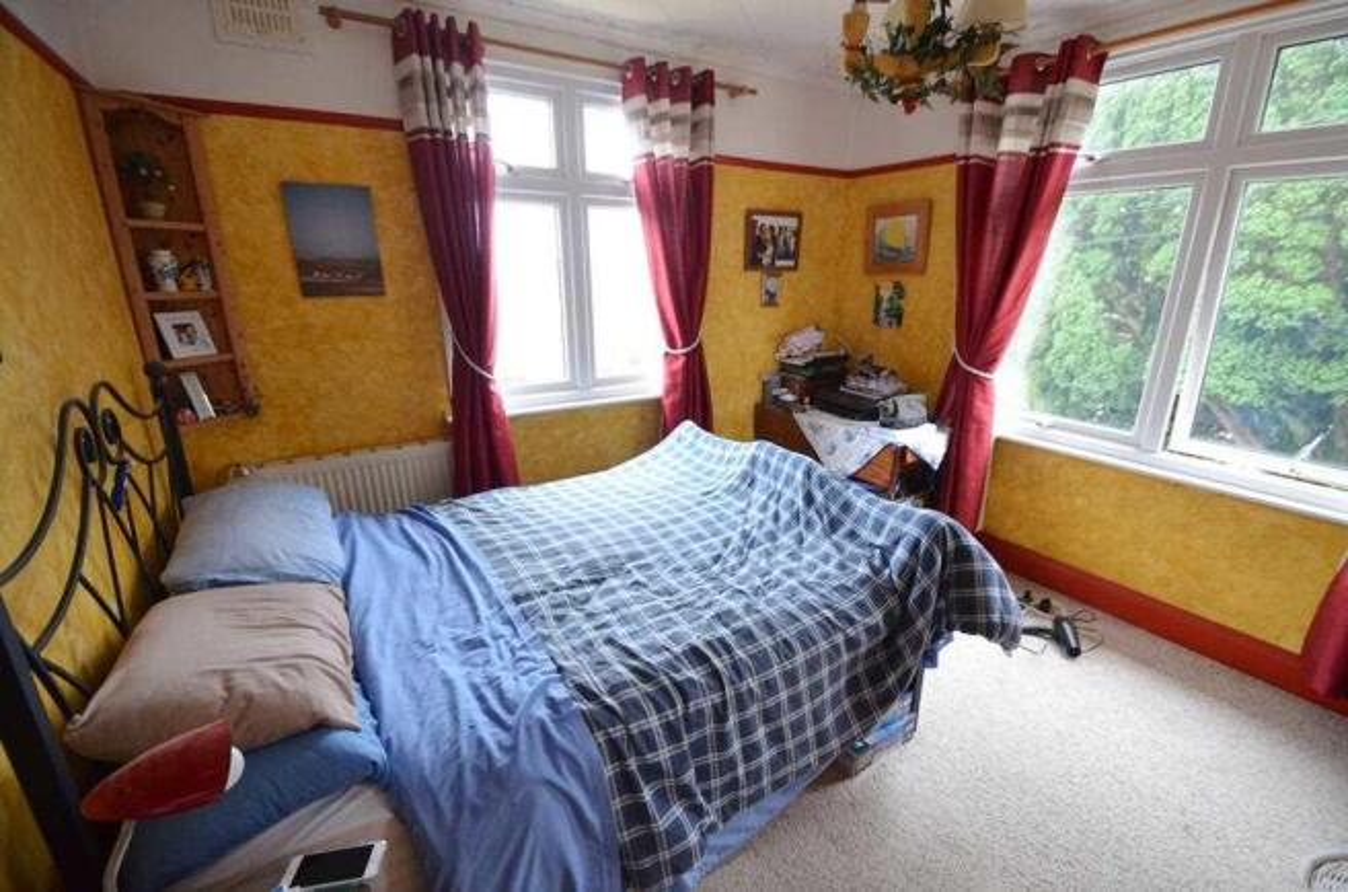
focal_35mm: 15
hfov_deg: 100.5
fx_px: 560
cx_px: 674
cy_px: 446
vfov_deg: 77.0
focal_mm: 10
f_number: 3.5
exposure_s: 1/50
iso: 800
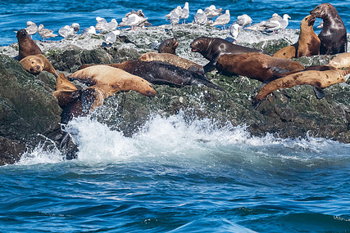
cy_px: 134
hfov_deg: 1.7
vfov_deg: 1.1
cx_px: 168
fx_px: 11835
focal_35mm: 1217
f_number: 8
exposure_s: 1/3200
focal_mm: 500
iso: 900
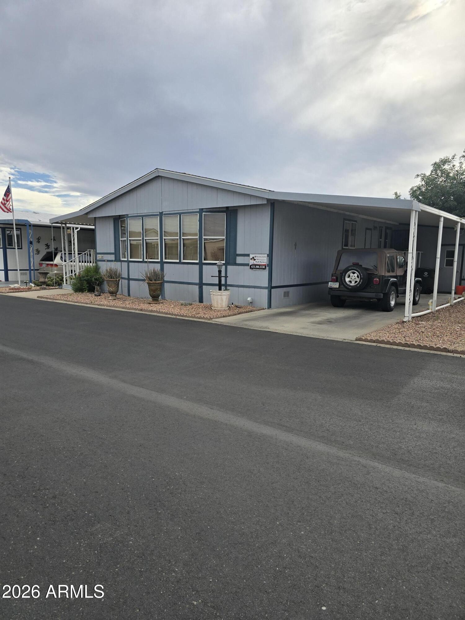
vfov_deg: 73.9
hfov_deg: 58.9
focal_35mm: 23
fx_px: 412
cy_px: 310
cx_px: 232
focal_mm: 6.3
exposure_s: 1/1189
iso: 12
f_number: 1.7
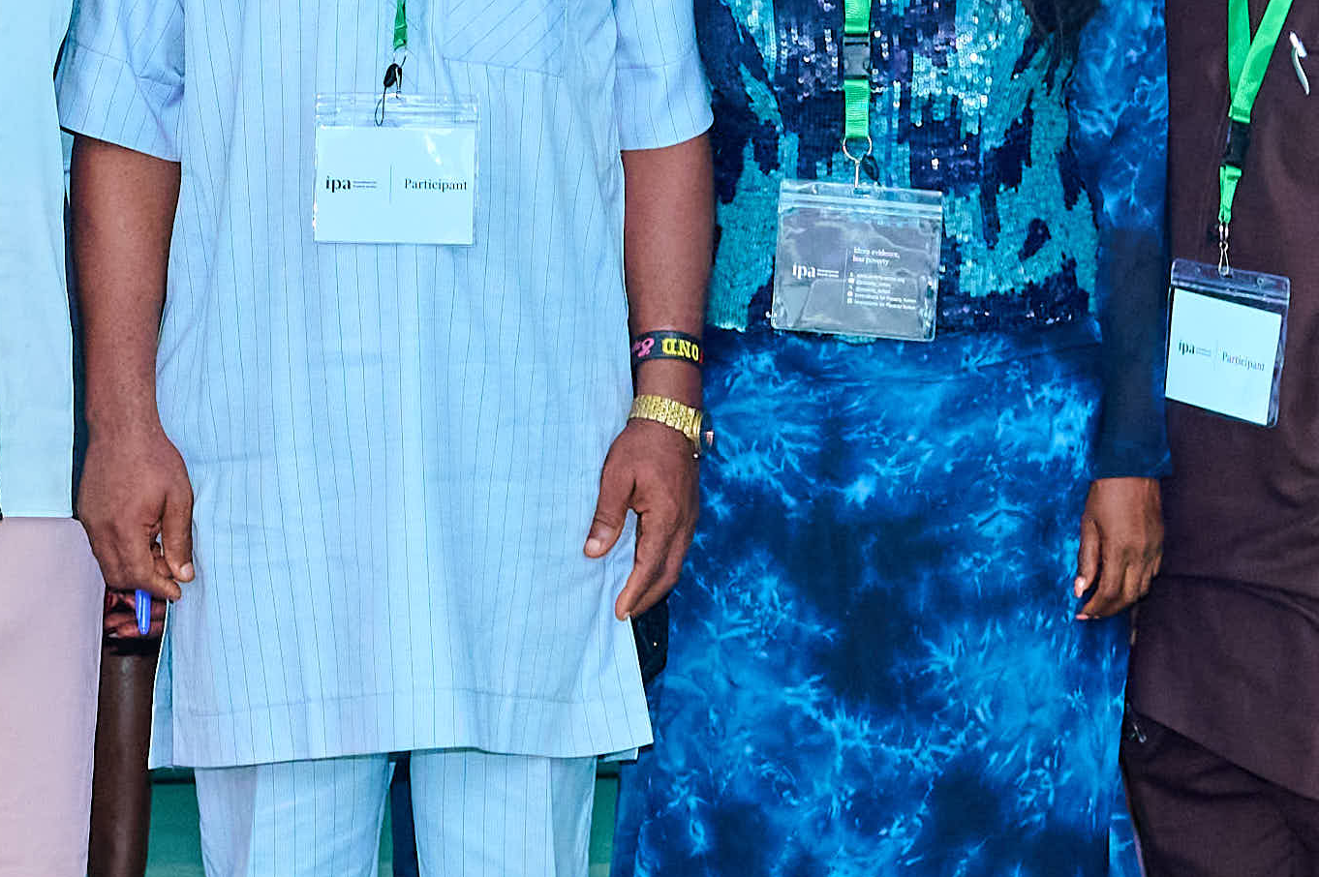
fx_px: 8128
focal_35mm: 222
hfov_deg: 9.2
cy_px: -82
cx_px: -269
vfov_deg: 6.2
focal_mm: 50
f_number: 4
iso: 2000
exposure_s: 1/125
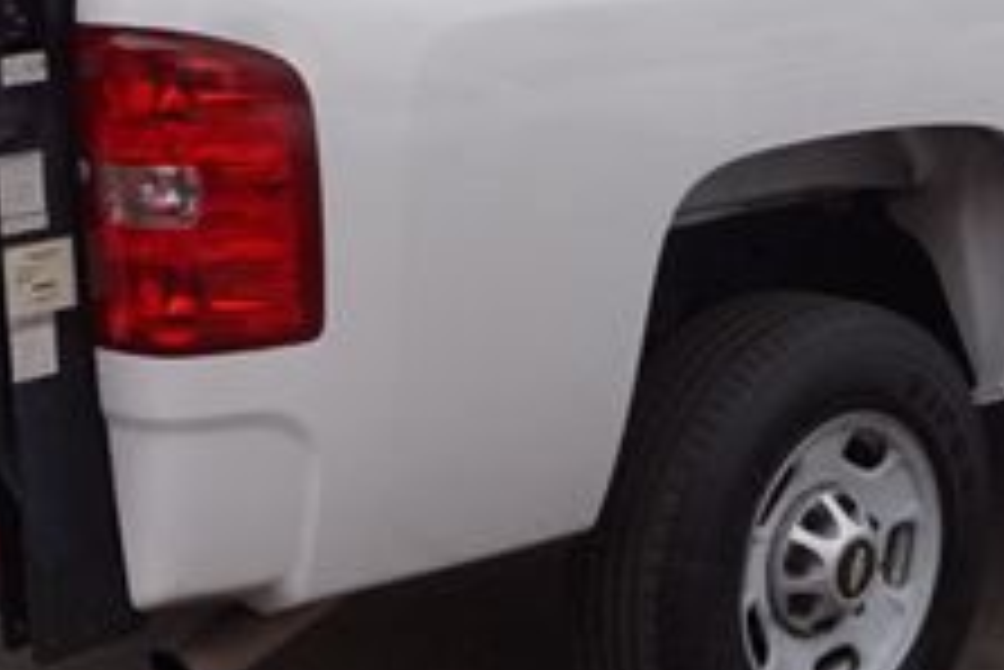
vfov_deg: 15.8
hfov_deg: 23.6
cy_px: 117
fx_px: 2400
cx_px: 644
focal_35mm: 86
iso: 100
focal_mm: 20
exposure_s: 1/100
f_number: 7.1
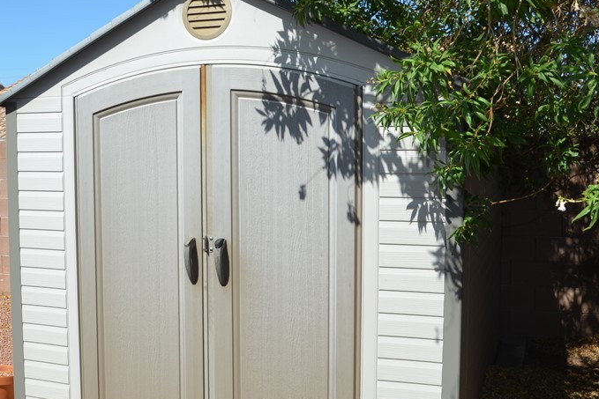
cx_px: 211
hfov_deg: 40.7
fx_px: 799
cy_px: 173
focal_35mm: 48
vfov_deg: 28.1
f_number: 9
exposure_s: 1/320
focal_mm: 20
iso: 100
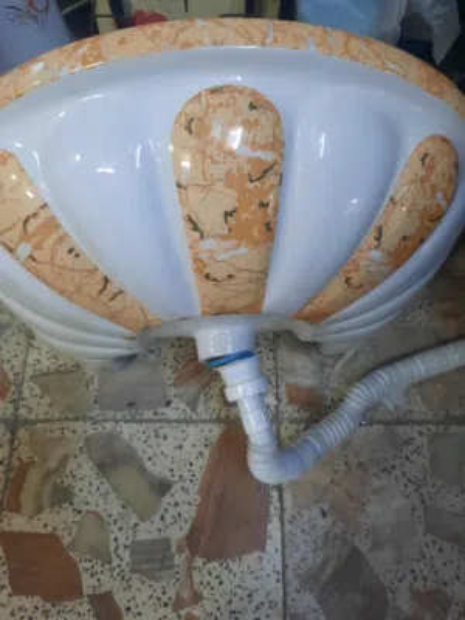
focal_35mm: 25
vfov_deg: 69.4
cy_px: 310
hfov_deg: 54.9
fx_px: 448
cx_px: 232
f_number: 2
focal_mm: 4.6
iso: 320
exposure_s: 1/33
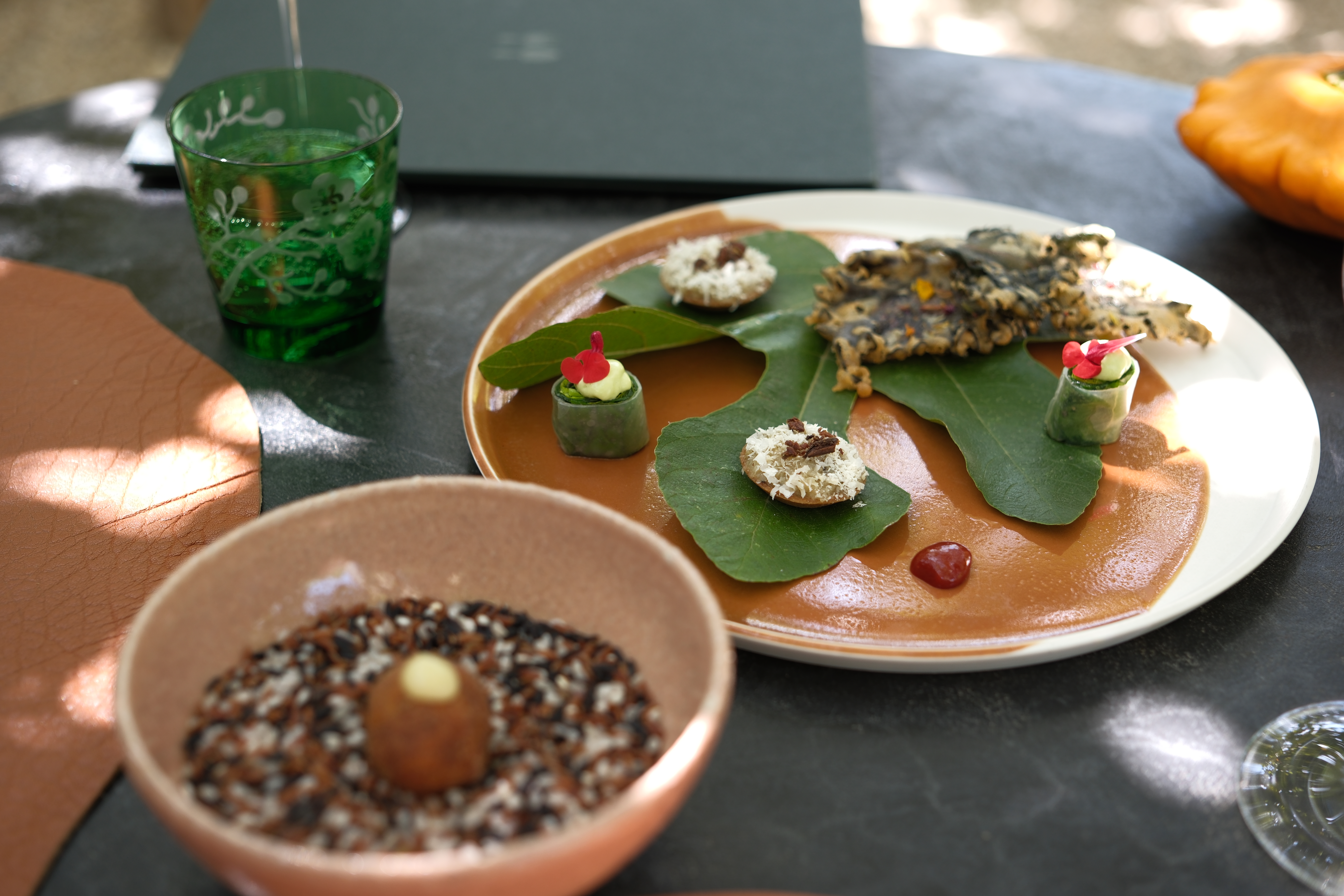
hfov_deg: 39.6
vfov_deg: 27.0
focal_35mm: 50
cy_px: 448
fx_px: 1867
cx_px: 672
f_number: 2.2
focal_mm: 33
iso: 100
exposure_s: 1/125
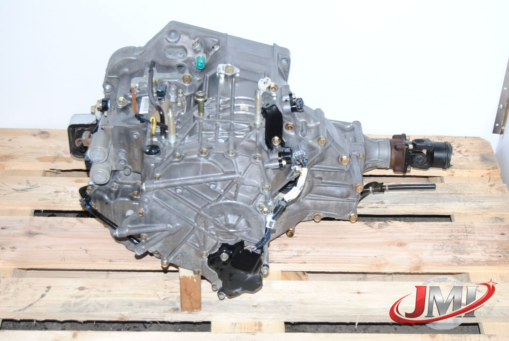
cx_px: 254
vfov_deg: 21.6
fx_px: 892
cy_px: 170
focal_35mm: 63
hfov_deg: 31.9
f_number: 5
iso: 400
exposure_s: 1/200
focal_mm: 42
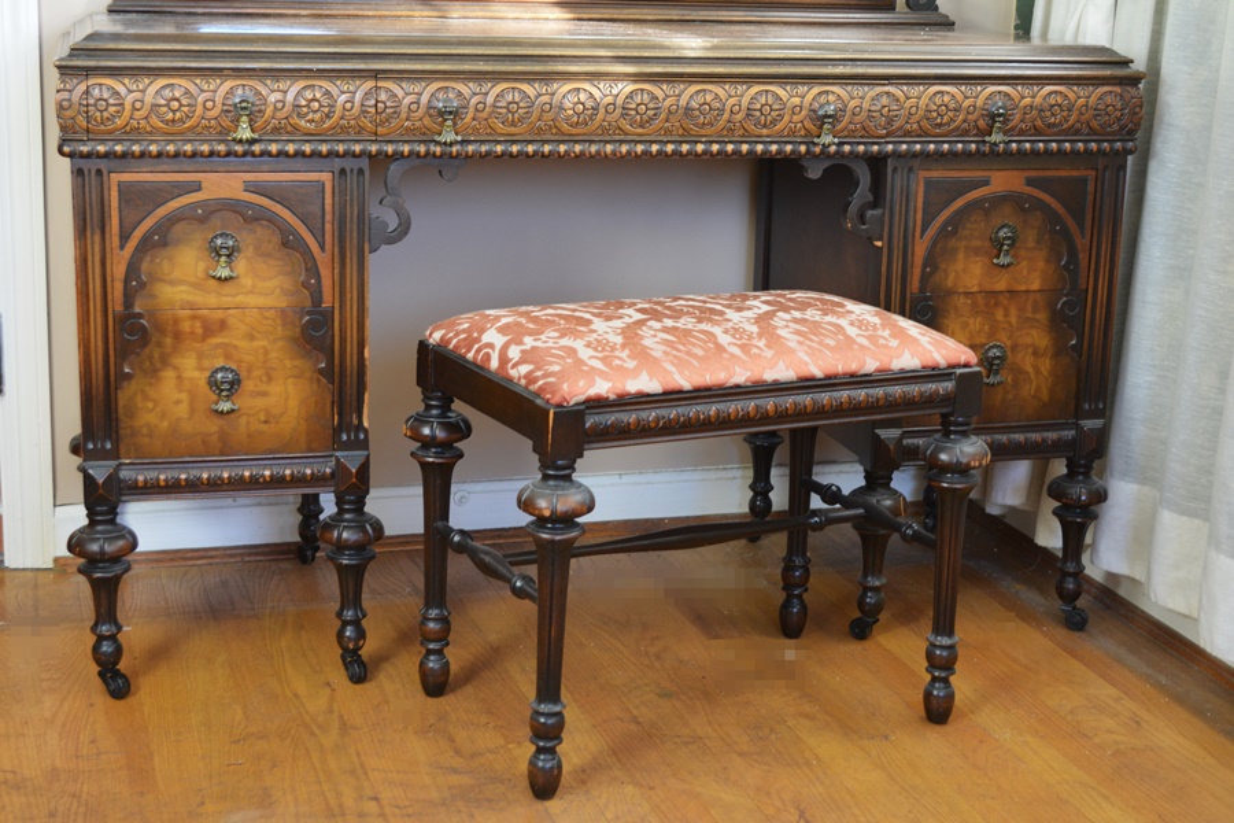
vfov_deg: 25.8
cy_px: 412
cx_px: 617
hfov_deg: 37.9
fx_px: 1799
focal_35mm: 52
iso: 800
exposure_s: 1/50
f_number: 5
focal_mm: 35
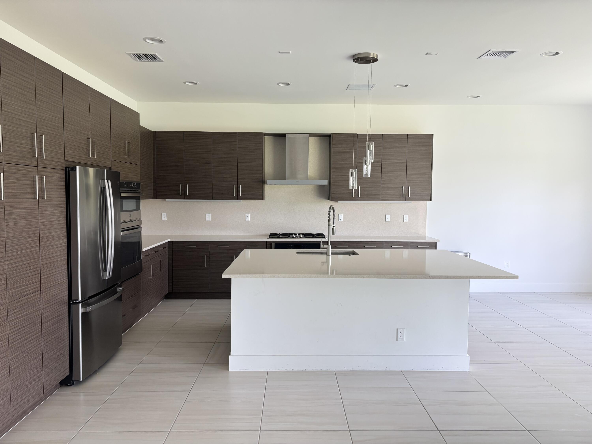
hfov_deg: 67.3
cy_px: 222
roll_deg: -0.7
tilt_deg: -2.8
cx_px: 296
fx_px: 445
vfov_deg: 53.1
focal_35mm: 26
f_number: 1.6
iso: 100
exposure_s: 1/121
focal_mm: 5.96
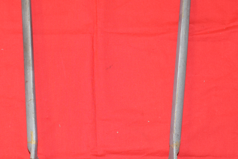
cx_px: 104
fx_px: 503
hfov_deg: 26.6
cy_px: 58
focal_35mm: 76
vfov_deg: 17.9
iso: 800
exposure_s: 1/100
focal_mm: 22
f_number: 5
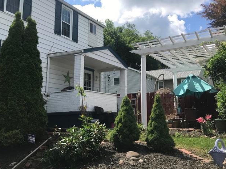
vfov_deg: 39.7
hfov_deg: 51.3
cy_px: 80
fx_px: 235
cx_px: 112
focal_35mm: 36
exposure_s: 1/2037
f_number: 1.8
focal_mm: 3.99
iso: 20
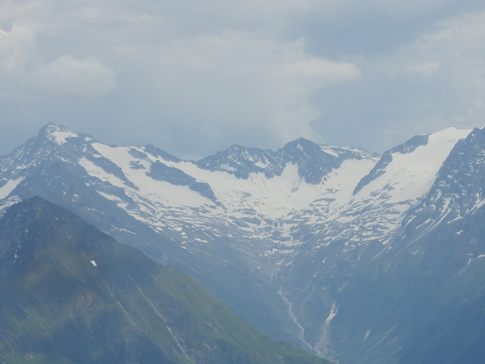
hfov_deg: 9.9
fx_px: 2802
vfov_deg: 7.4
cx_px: 242
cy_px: 182
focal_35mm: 200
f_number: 5.3
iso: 100
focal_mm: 35.8
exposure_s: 1/1000
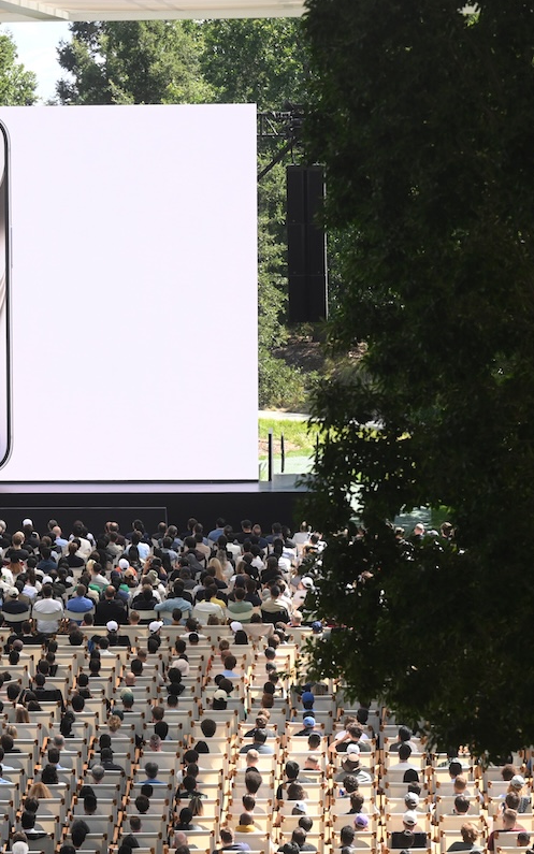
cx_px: -95
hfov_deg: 5.9
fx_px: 5192
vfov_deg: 9.4
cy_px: 425
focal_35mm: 223
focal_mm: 145
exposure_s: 1/1500
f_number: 4.8
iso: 800
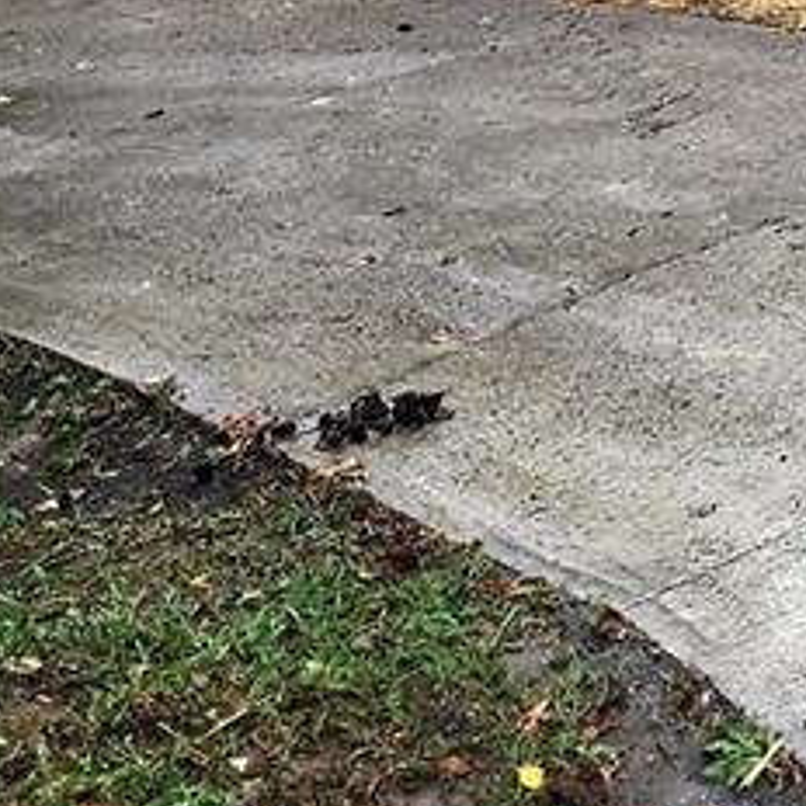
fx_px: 2239
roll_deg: +1.1
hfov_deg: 19.4
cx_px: 928
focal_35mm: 85
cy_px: -309
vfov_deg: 18.6
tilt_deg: -5.0
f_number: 2.2
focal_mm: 4.15
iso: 32
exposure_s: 1/30
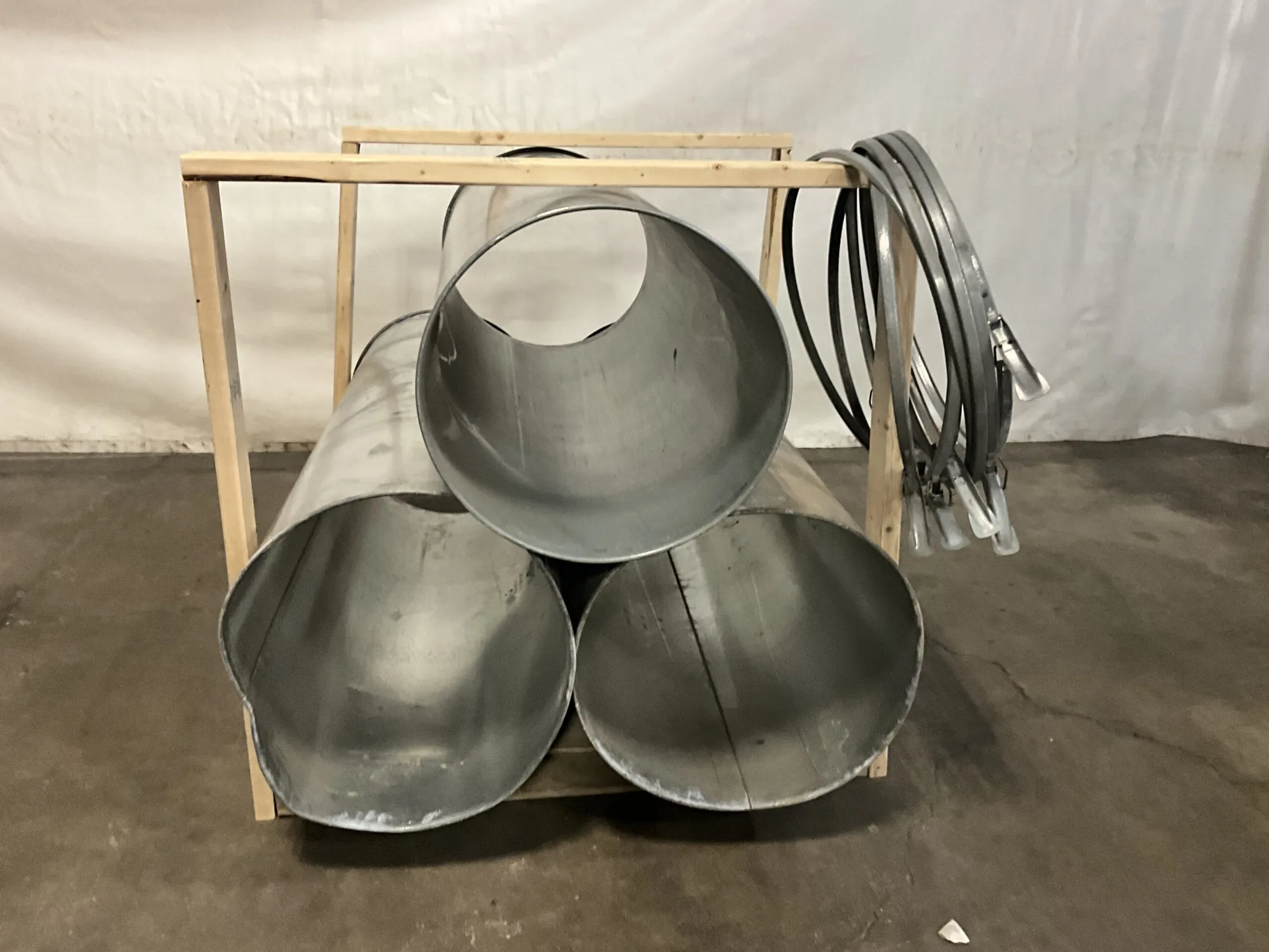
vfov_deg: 48.2
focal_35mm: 29
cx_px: 634
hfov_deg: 61.7
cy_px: 476
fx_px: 1063
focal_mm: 3
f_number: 1.8
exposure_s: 1/41
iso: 320
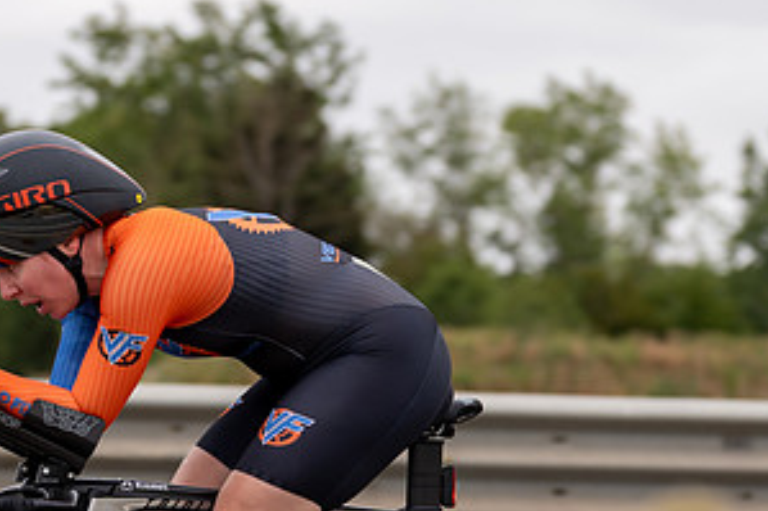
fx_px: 4499
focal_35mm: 211
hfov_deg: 9.7
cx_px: 247
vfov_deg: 6.5
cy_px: 382
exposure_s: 1/800
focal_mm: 78
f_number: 2.8
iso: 100
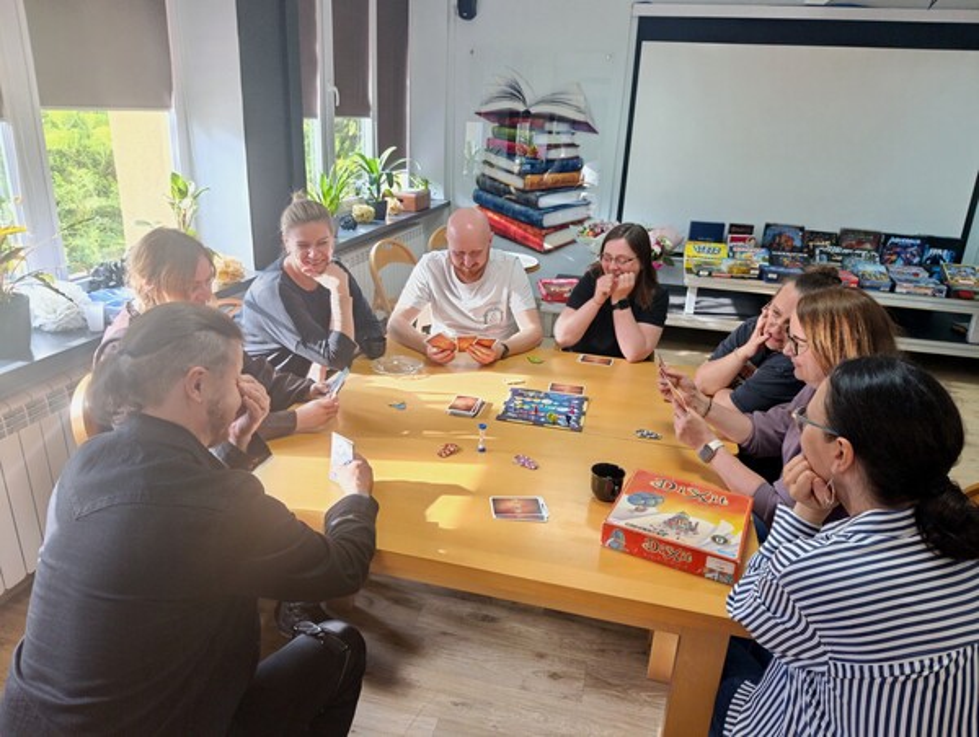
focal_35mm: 23
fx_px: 652
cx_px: 490
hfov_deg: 73.8
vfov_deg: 59.0
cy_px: 368
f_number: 1.65
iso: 789
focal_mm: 6.11
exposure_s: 1/100
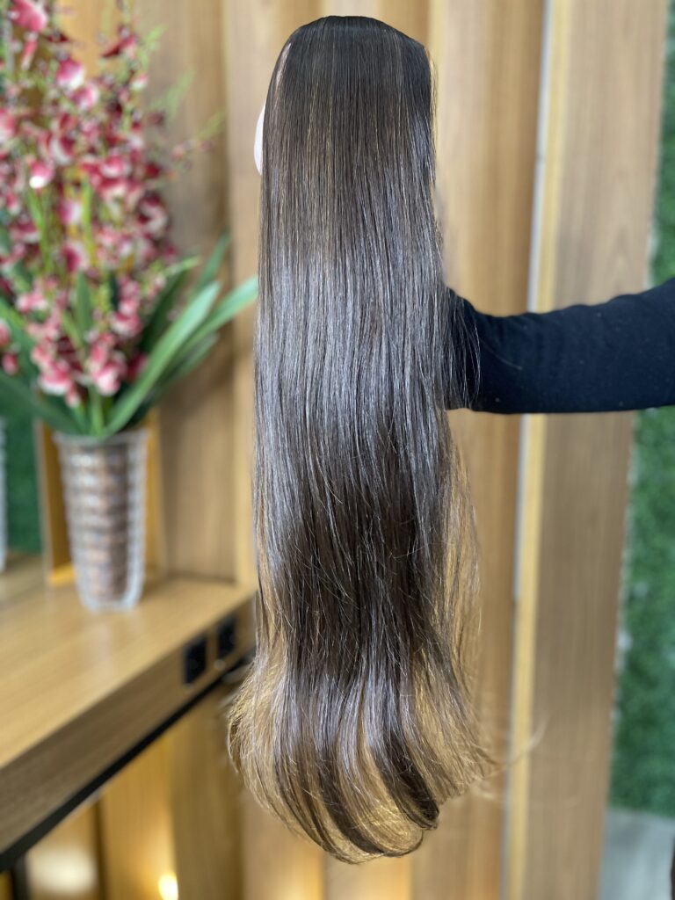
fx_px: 676
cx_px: 338
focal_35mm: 26
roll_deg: +0.6
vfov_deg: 67.3
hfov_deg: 53.1
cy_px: 450
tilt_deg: -8.9
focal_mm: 4.2
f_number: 1.6
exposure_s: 1/60
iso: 200
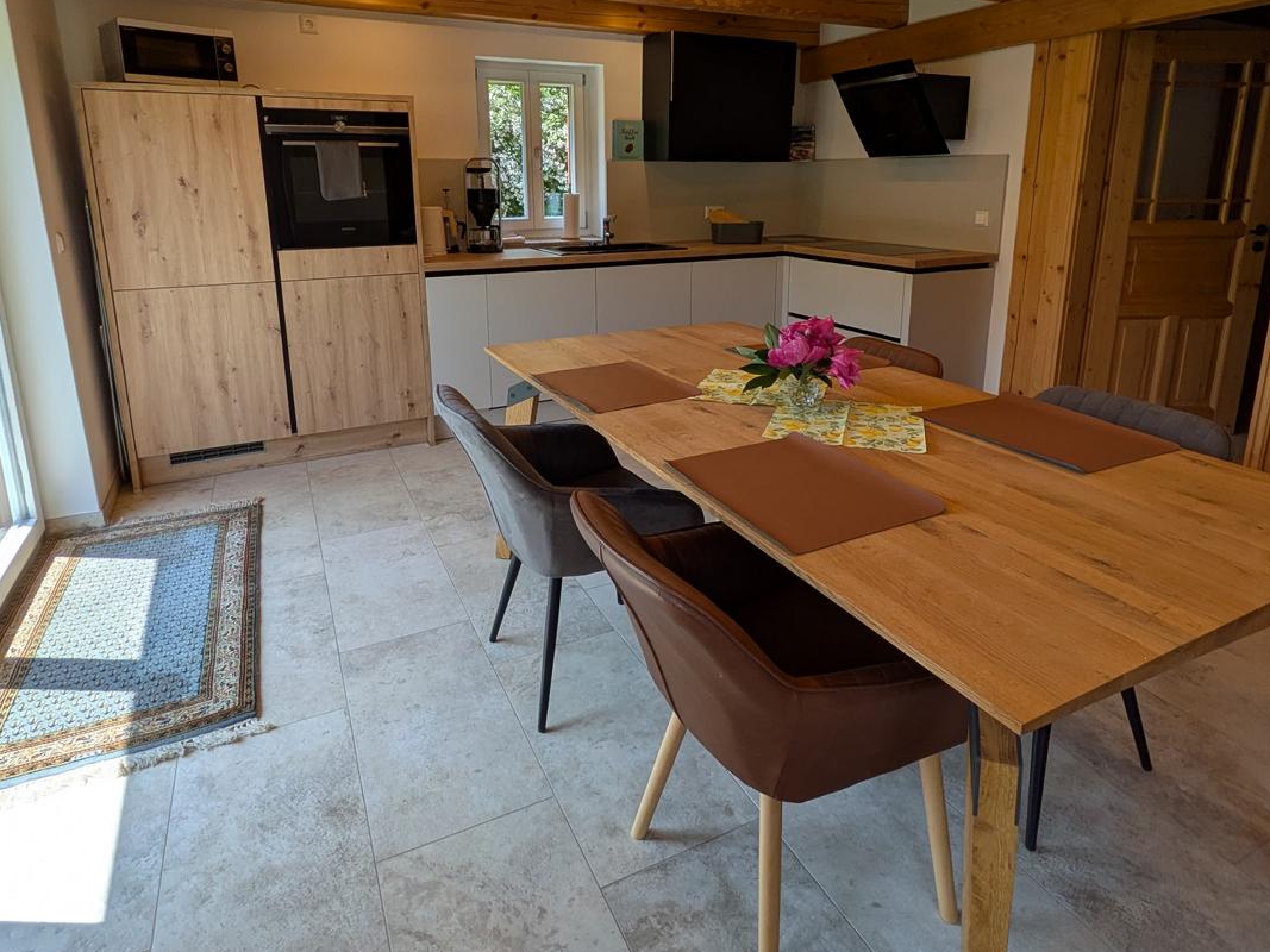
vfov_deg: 62.4
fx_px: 770
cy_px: 349
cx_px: 627
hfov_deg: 79.0
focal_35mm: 21
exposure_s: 1/303
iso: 58
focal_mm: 1.83
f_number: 2.2
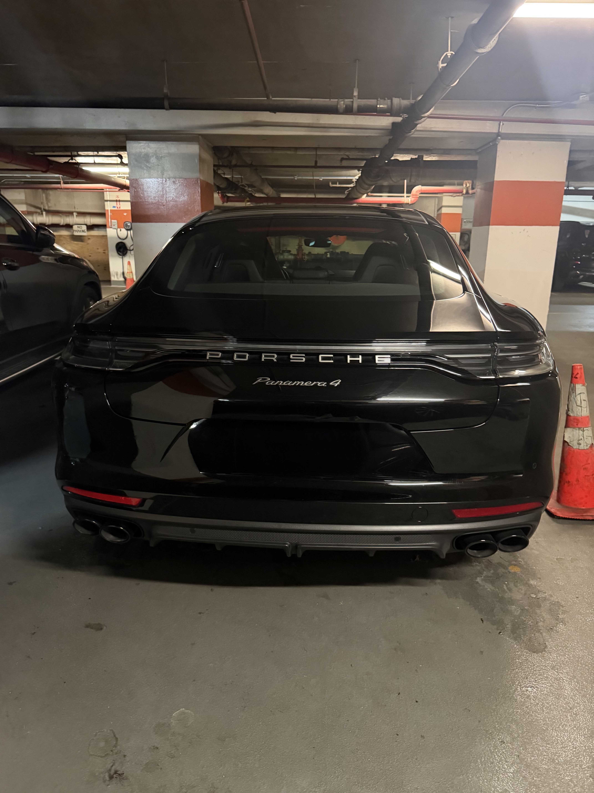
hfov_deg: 56.8
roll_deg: -1.3
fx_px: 549
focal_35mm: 24
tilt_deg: -15.2
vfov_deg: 71.6
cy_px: 396
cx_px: 297
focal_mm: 6.76
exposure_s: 1/30
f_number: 1.78
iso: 1000
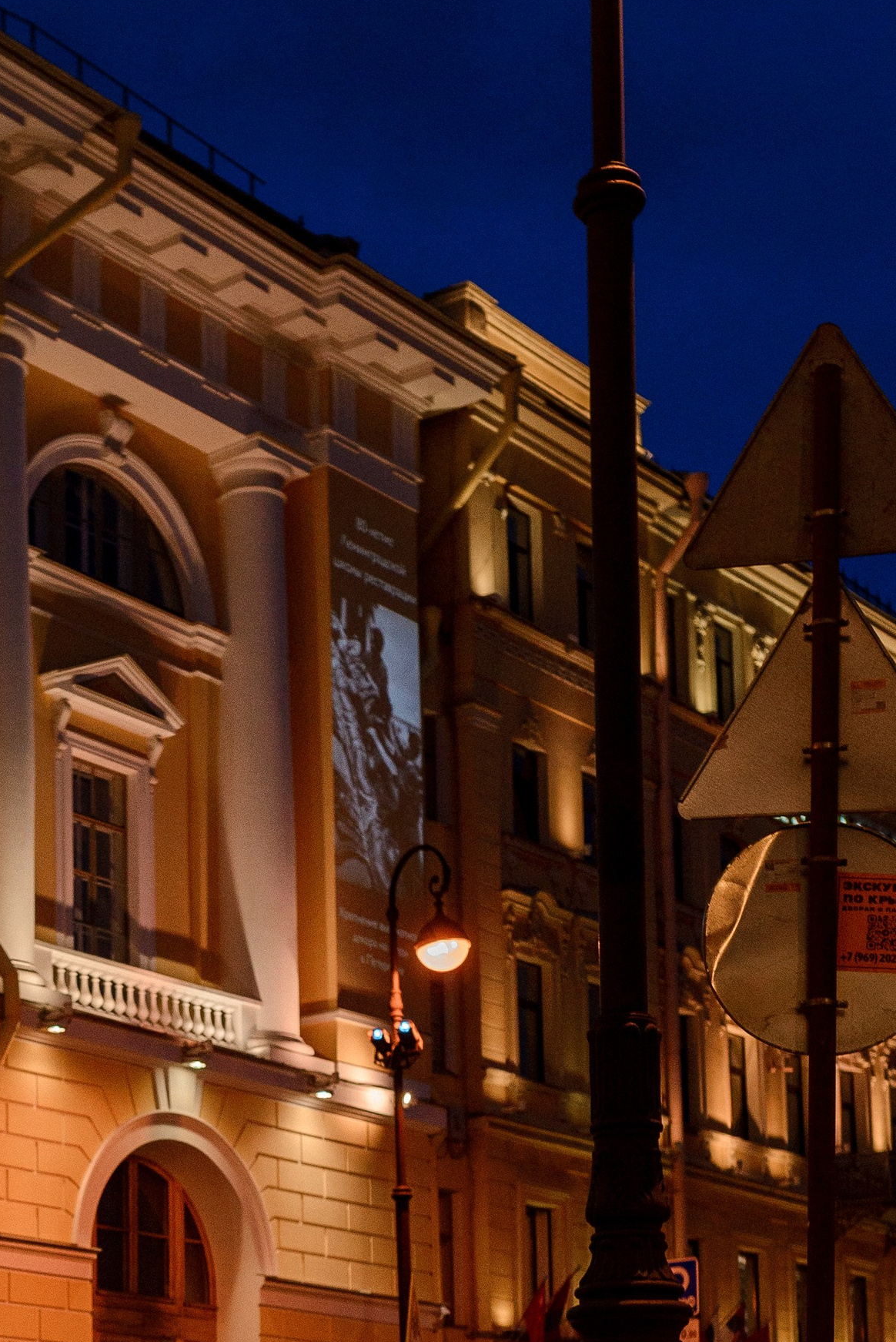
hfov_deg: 17.4
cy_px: 1249
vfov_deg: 25.4
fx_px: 2871
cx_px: 71
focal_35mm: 77
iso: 640
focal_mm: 35
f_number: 3.5
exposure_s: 1/200
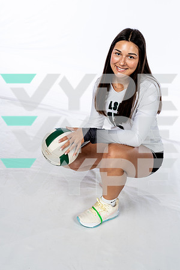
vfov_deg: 48.5
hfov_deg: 33.4
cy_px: 135
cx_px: 90
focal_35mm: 40
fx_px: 300
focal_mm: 40
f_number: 7.1
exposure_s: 1/250
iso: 200
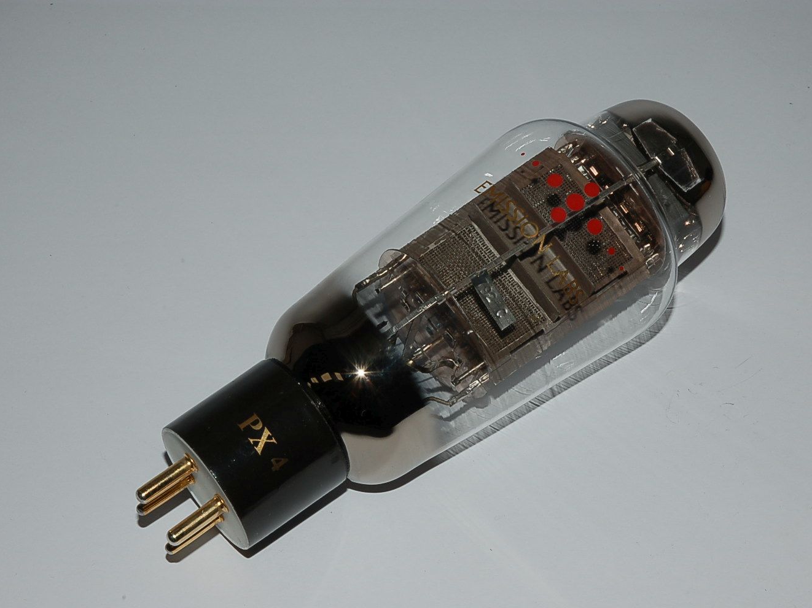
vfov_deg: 18.0
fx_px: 1923
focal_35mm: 82
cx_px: 420
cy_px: 306
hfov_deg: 23.8
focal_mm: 50
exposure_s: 1/60
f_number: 22
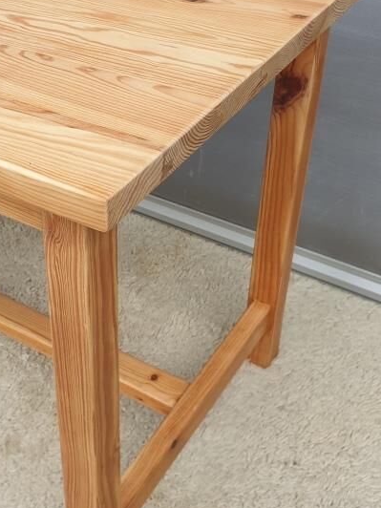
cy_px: 201
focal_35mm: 50
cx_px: 68
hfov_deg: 28.4
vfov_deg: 38.0
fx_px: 734
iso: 50
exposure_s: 1/137
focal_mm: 4.3
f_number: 2.4
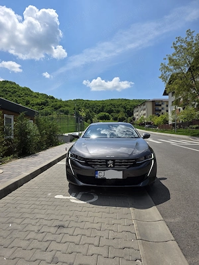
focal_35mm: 23
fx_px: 176
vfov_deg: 73.9
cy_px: 132
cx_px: 100
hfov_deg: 58.9
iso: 64
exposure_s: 1/10000
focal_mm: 6.3
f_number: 1.7
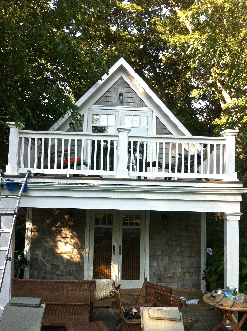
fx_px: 334
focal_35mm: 35
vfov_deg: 52.7
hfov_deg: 40.6
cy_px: 166
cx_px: 124
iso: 80
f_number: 2.8
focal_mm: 3.85
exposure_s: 1/170
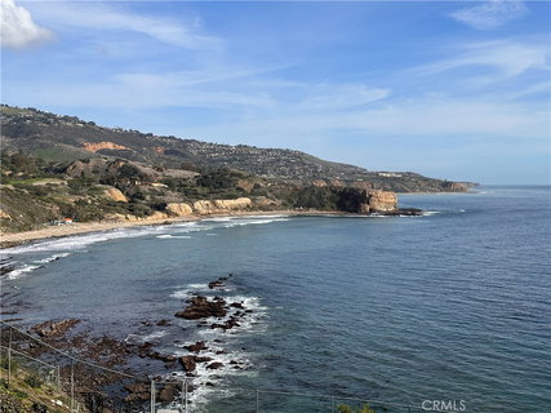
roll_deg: +0.1
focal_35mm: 48
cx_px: 276
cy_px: 206
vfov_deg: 30.3
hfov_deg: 39.7
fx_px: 764
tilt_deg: -2.7
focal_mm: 6.86
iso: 64
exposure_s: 1/5000
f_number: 1.78
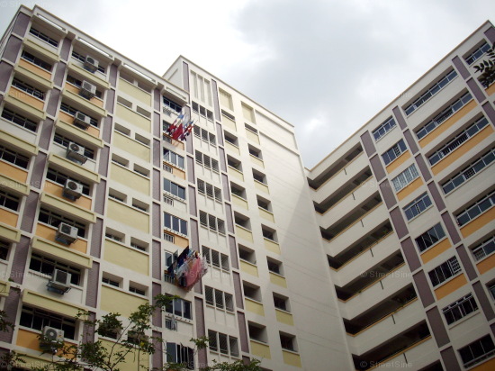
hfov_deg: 50.2
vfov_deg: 38.6
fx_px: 529
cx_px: 248
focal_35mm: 37
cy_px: 186
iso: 80
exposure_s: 1/500
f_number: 5.6
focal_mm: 6.2
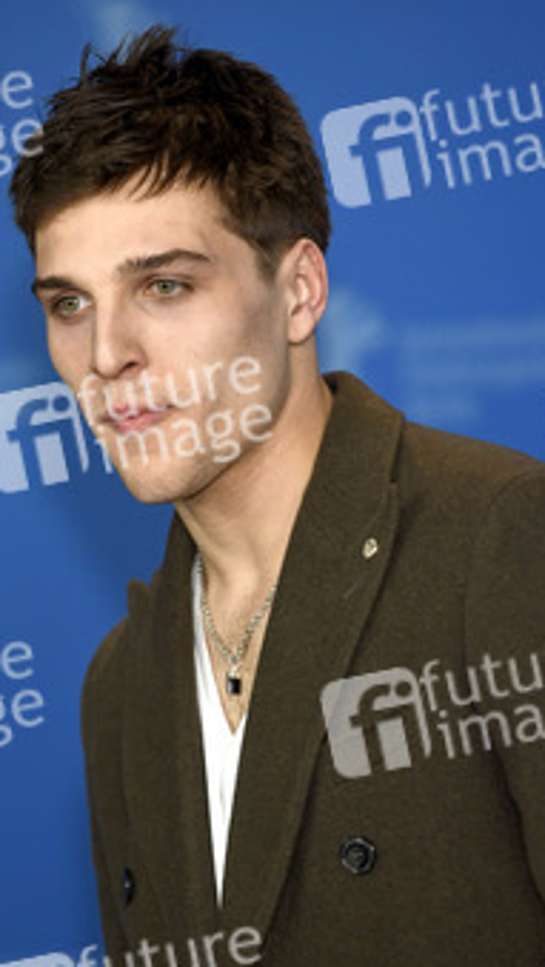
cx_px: 208
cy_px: 568
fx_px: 6338
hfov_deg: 4.9
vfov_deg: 8.7
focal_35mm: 247
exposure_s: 1/400
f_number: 3.5
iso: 1000
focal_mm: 200
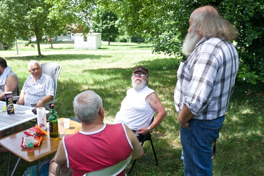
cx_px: 132
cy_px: 88
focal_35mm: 32
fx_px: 235
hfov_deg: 58.7
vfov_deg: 41.1
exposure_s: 1/350
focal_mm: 21.4
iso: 2000
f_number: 9
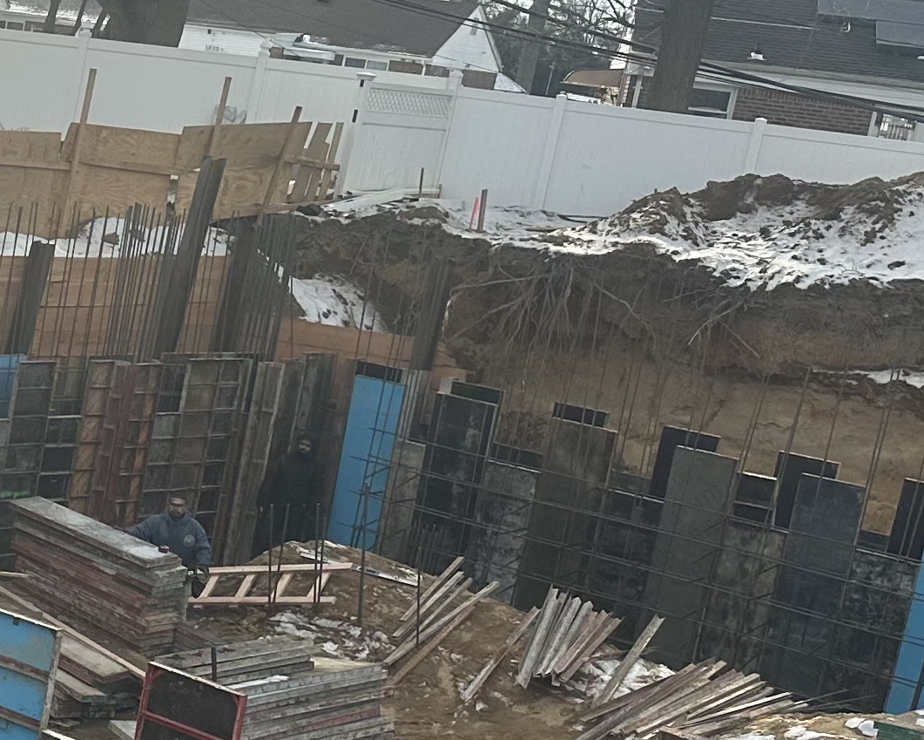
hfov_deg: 18.5
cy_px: 515
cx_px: -538
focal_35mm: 89
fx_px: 2434
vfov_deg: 17.2
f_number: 1.78
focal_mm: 6.86
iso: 80
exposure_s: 1/3472
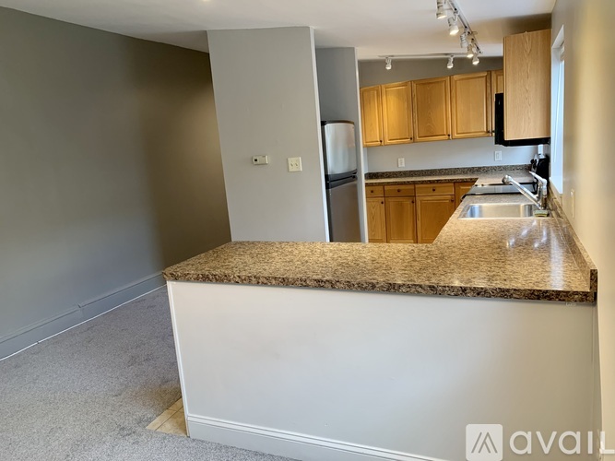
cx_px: 308
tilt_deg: -9.9
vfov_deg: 53.0
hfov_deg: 67.3
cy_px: 230
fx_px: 462
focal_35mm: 26
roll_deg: +4.7
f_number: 1.8
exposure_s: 1/60
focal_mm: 4.25
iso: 125
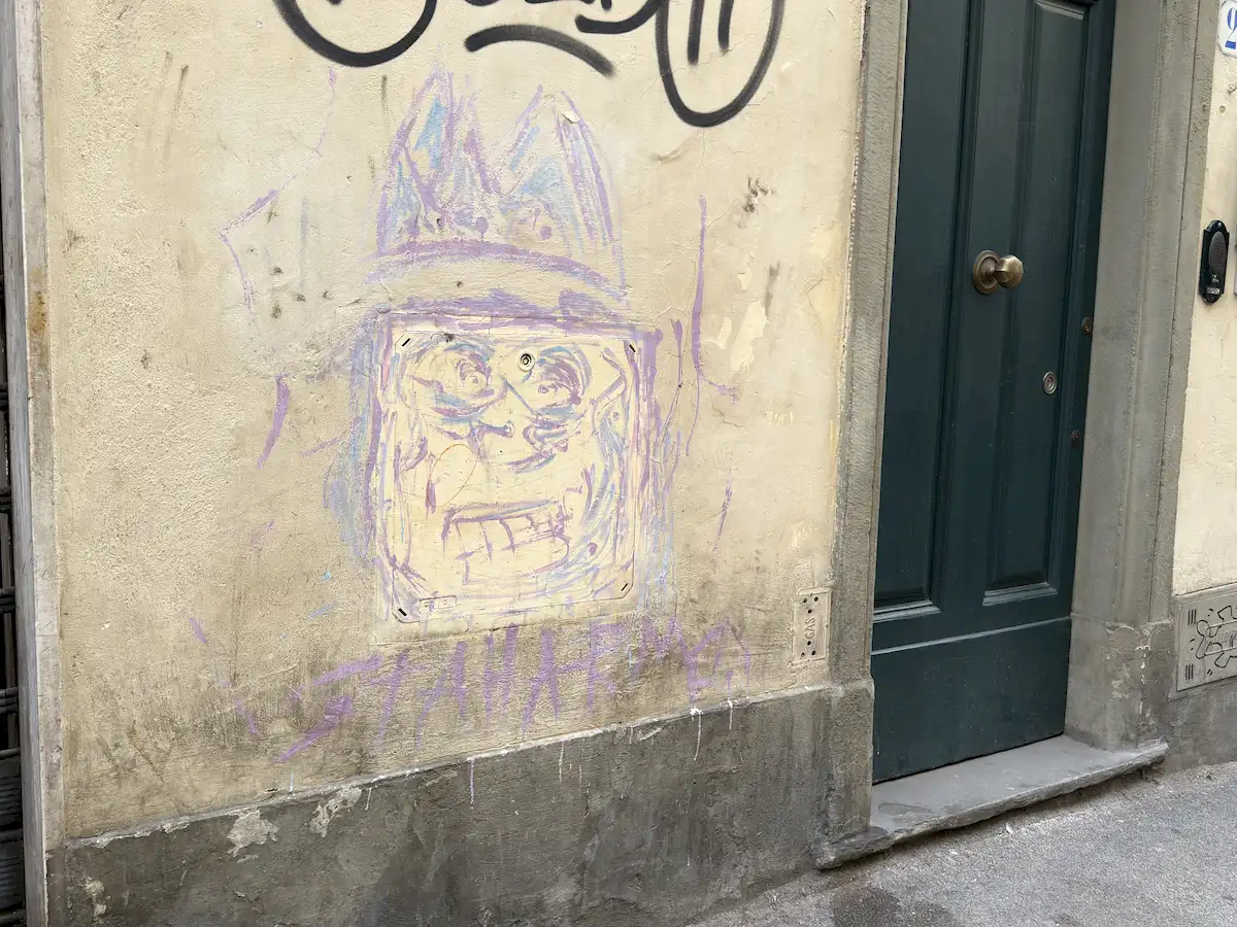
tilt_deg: -8.8
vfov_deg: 40.7
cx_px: 618
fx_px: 1251
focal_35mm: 35
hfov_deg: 52.6
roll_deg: -1.1
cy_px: 464
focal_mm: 6.76
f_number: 1.78
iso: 64
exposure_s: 1/285
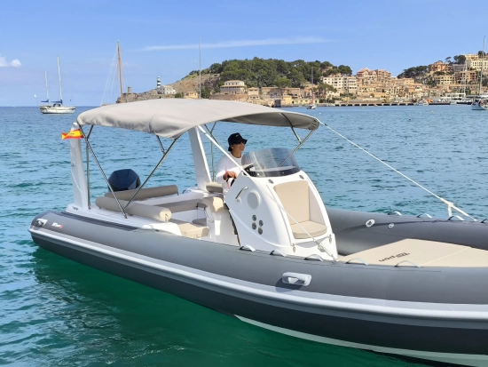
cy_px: 184
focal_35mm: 39
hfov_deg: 47.8
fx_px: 550
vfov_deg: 36.8
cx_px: 244
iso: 50
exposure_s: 1/1753
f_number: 1.7
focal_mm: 4.71
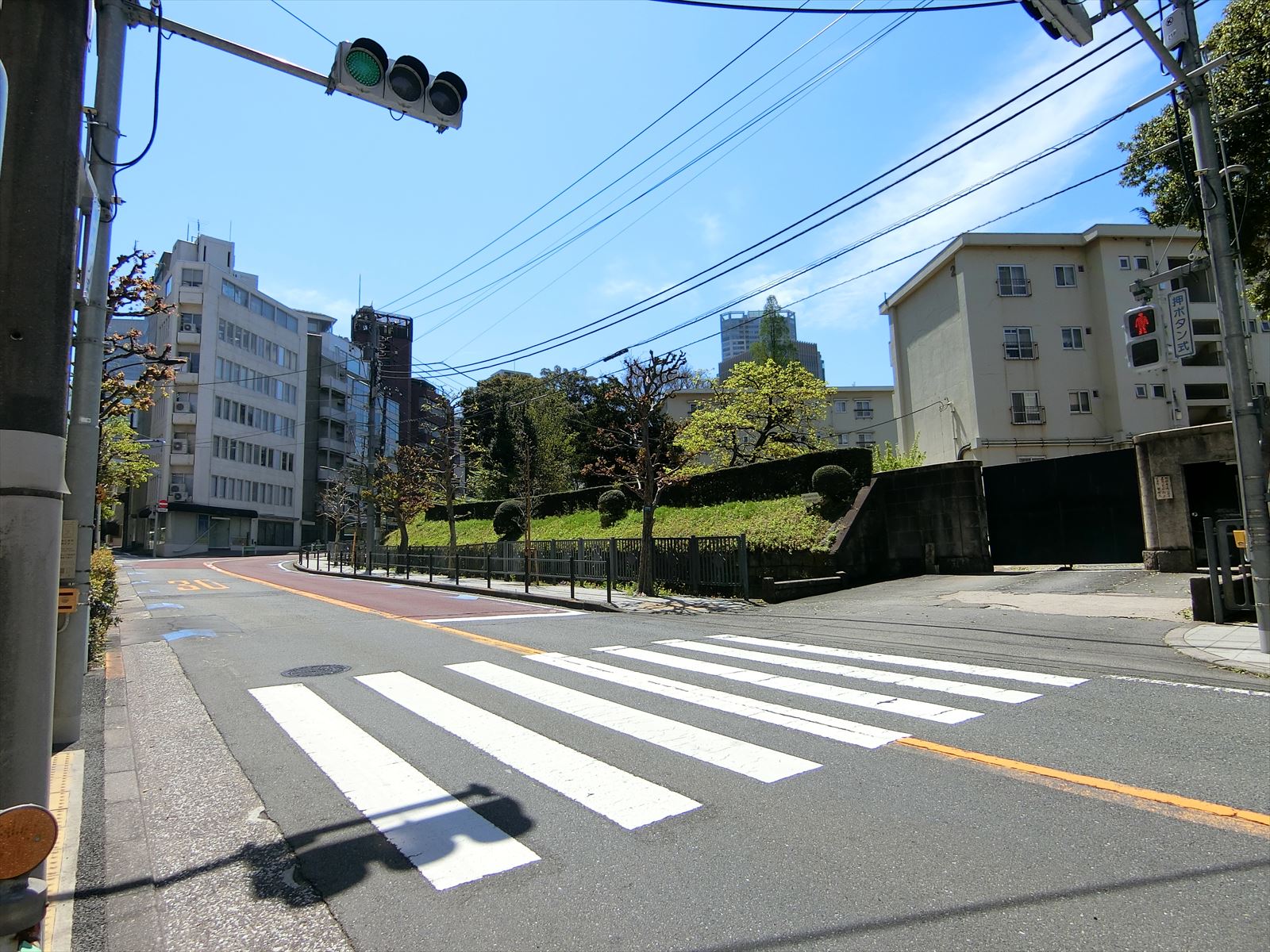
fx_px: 697
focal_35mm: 19
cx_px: 635
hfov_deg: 84.7
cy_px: 476
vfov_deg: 68.7
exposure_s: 1/250
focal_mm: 4.06
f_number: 6.9
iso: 80
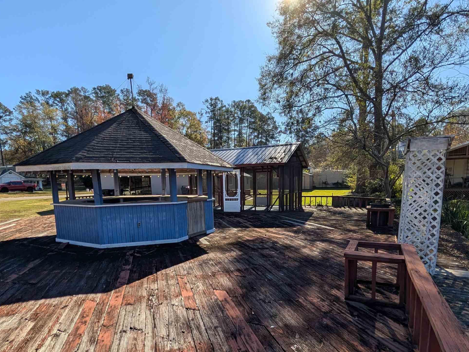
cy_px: 221
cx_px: 232
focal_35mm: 19
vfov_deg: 67.6
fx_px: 257
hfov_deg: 84.7
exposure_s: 1/3448
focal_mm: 2.02
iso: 56
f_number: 1.7
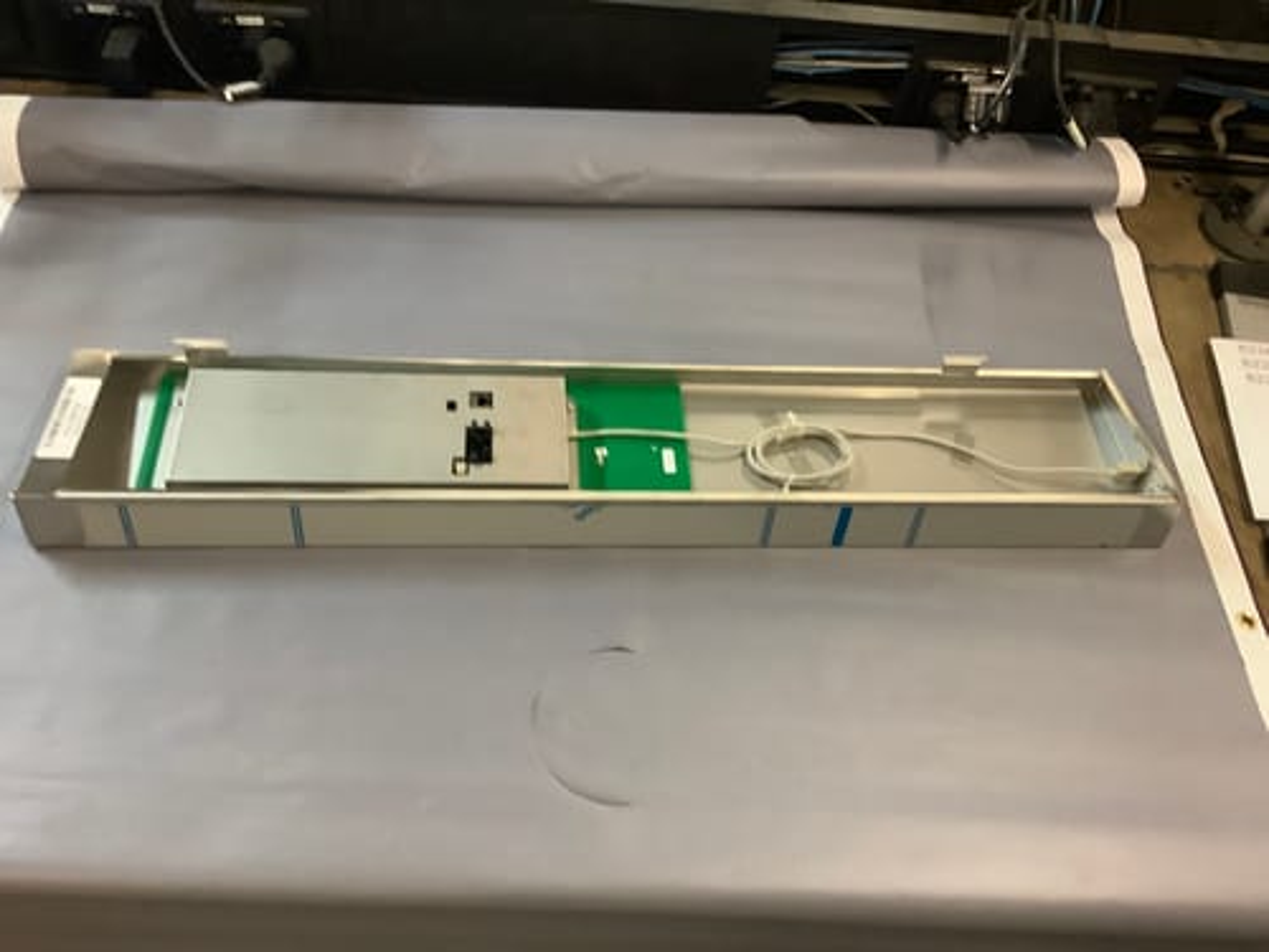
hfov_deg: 58.4
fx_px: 1136
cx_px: 634
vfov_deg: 45.4
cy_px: 476
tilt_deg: -51.3
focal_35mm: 31
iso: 320
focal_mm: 3.3
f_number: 2.4
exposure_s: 1/33
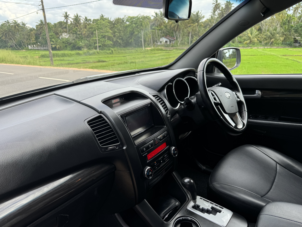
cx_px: 151
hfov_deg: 71.6
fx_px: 209
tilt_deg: -16.4
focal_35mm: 24
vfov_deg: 56.8
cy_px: 114
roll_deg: +2.0
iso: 80
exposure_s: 1/402
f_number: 1.78
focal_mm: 6.76
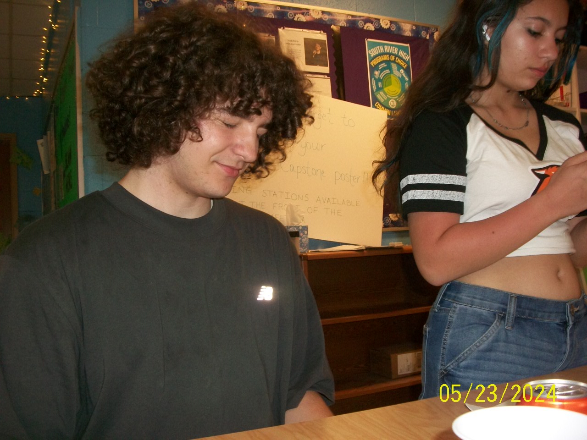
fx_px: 543
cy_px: 220
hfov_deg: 56.8
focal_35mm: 32
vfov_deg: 44.2
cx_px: 294
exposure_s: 1/30
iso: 160
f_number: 2.9
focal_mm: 5.7
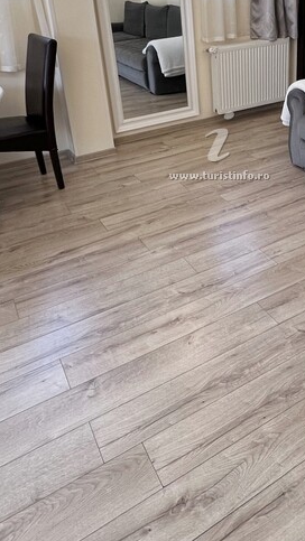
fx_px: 431
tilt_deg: -21.8
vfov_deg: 61.7
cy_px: 156
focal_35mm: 30
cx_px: 231
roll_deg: +2.8
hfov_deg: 37.9
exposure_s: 1/86
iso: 250
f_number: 1.8
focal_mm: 1.57
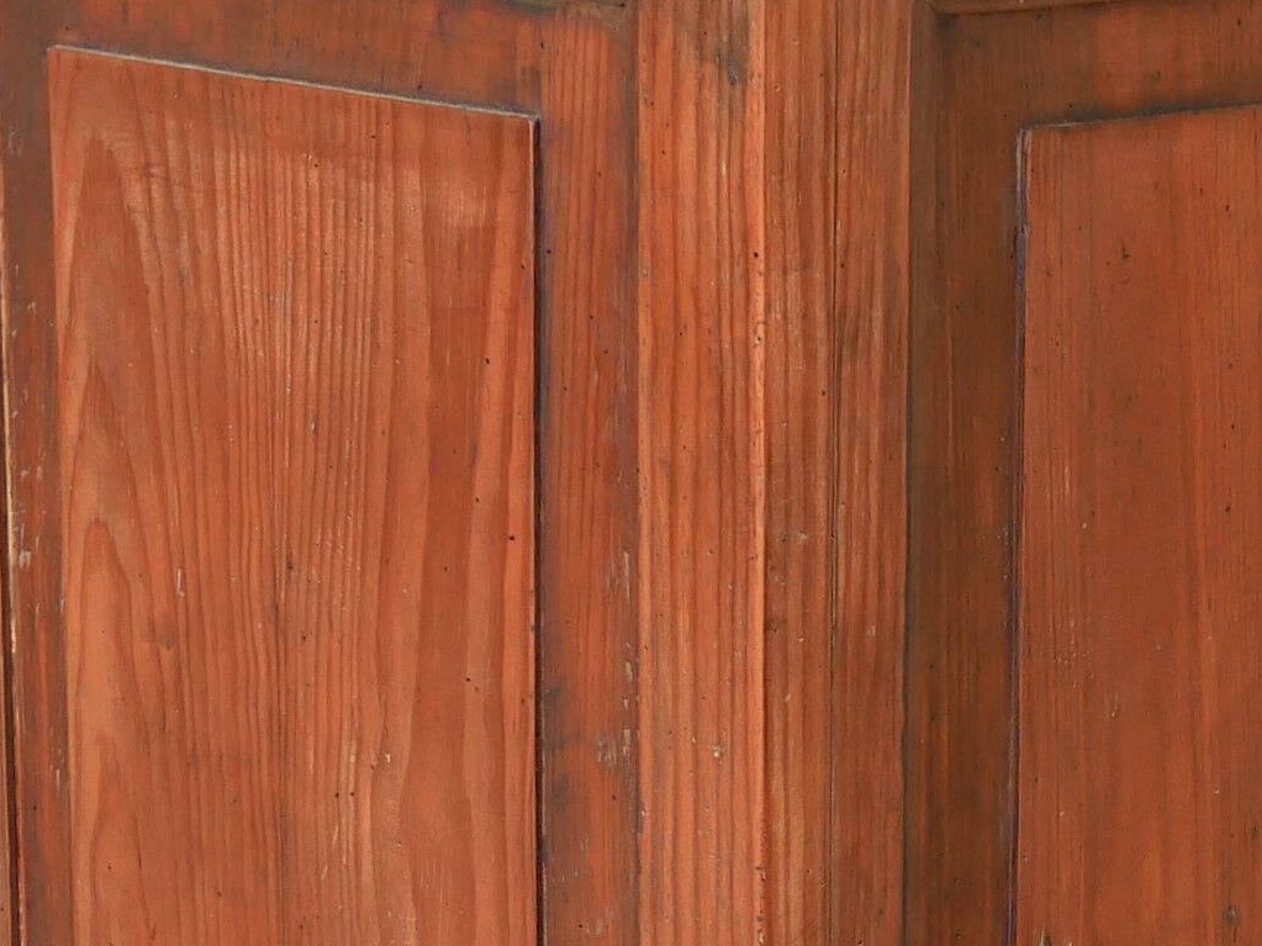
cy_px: 1224
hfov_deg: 11.6
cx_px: 1128
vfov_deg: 8.6
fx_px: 6197
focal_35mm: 170
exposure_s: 1/250
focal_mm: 20
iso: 200
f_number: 2.8
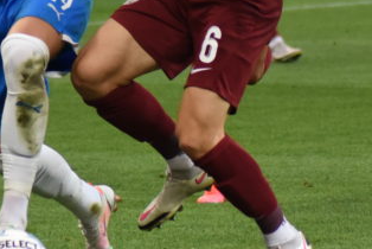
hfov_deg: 3.7
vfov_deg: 2.5
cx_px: 163
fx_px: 5740
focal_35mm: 555
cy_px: 47
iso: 5000
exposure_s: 1/2500
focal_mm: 170
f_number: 6.3
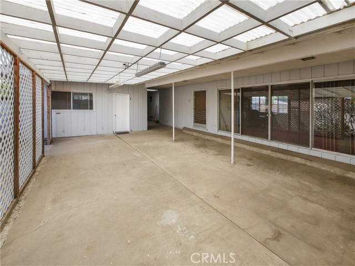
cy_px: 133
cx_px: 178
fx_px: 144
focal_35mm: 14
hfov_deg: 102.1
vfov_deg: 85.7
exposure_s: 1/160
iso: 200
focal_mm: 7
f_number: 4.5
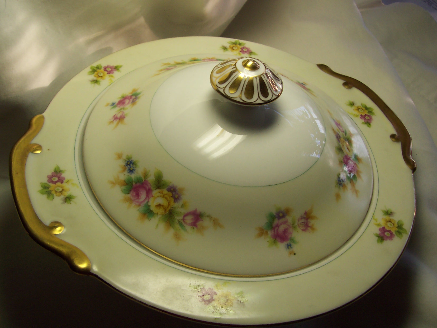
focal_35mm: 37
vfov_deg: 38.7
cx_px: 218
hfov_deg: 50.1
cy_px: 164
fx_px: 467
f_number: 2.8
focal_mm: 5.6
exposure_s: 1/125
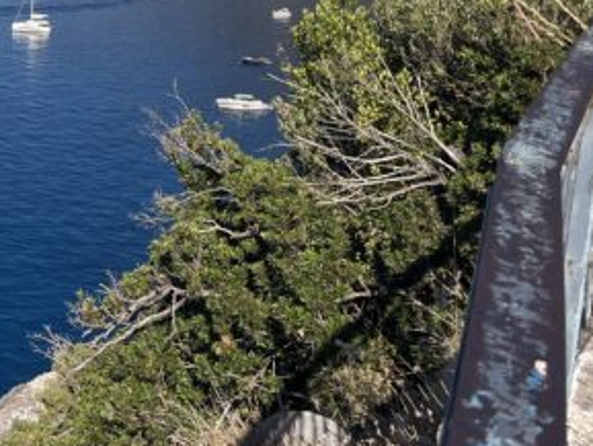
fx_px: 1183
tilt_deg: -6.5
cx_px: -101
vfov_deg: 19.8
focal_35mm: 69
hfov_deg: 25.5
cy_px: -111
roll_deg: -1.1
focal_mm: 5.1
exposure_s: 1/3623
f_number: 1.6
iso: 50
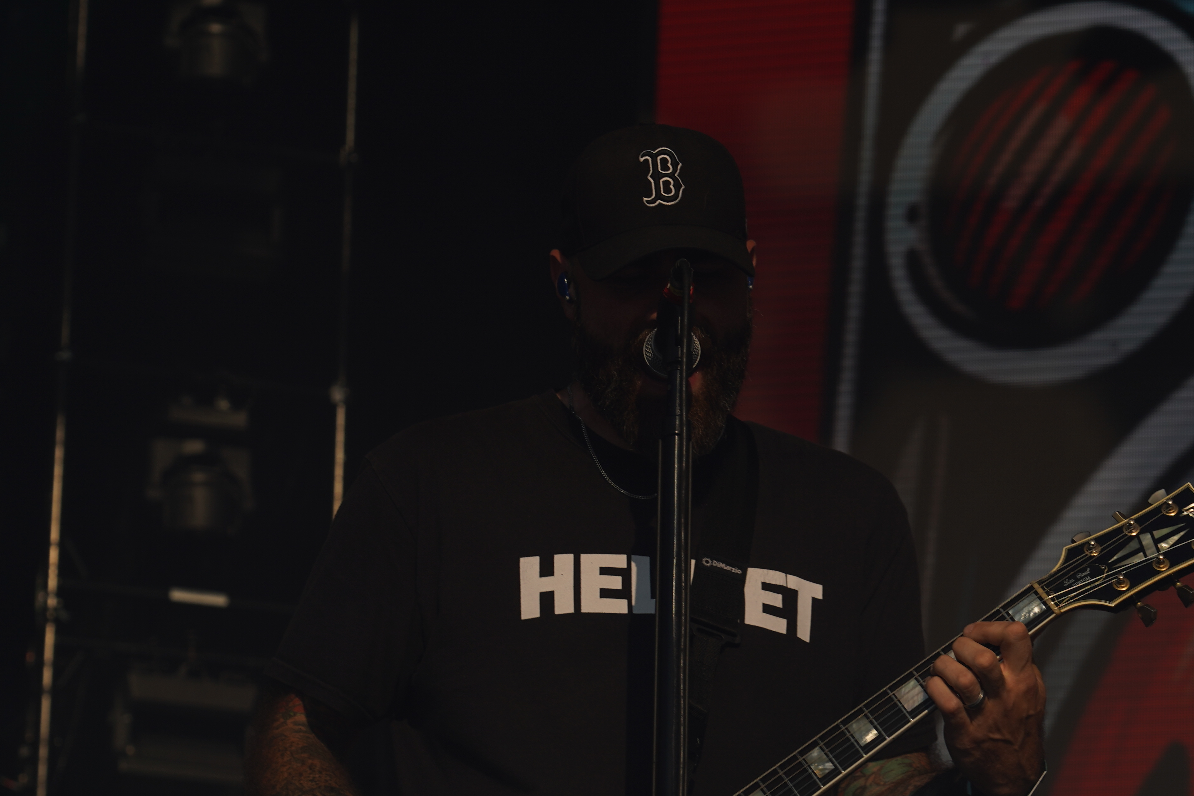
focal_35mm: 164
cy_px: 534
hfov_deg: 12.5
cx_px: 784
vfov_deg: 8.4
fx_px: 5439
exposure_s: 1/1000
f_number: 8
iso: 100
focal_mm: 105
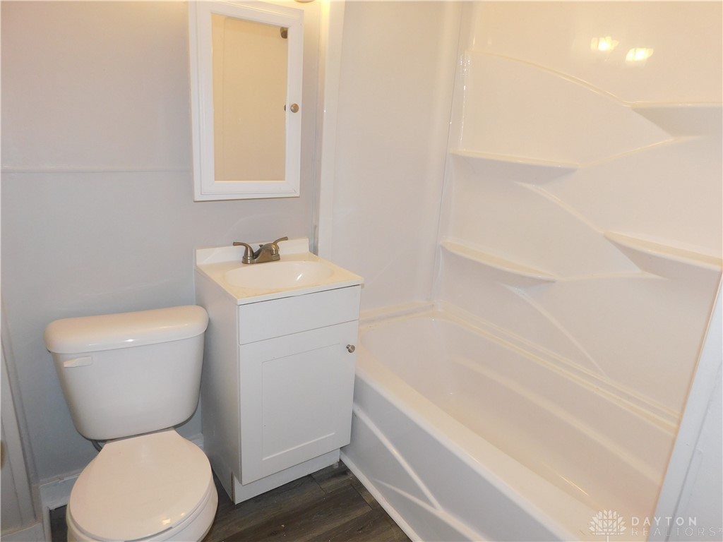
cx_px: 362
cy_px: 271
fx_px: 480
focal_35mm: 23
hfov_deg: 73.9
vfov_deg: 58.9
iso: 200
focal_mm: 4
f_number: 3
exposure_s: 1/30
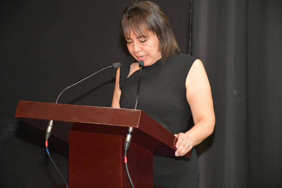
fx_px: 940
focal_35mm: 120
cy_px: 94
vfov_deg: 11.4
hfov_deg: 17.1
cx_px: 141
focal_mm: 80
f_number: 5.3
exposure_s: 1/60
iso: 6400
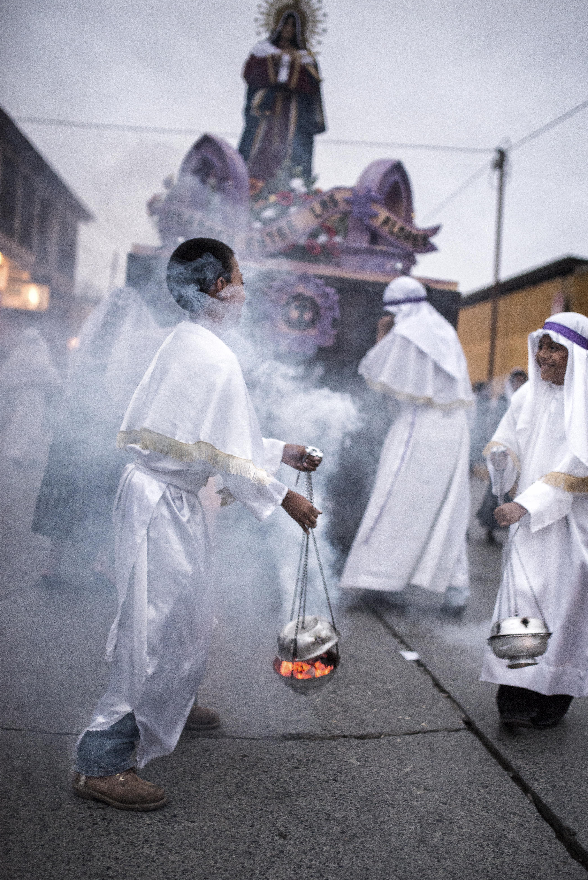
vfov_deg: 47.3
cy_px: 485
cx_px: 336
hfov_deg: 32.6
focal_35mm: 41
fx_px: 1004
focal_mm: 35
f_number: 1.4
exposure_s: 1/200
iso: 2500
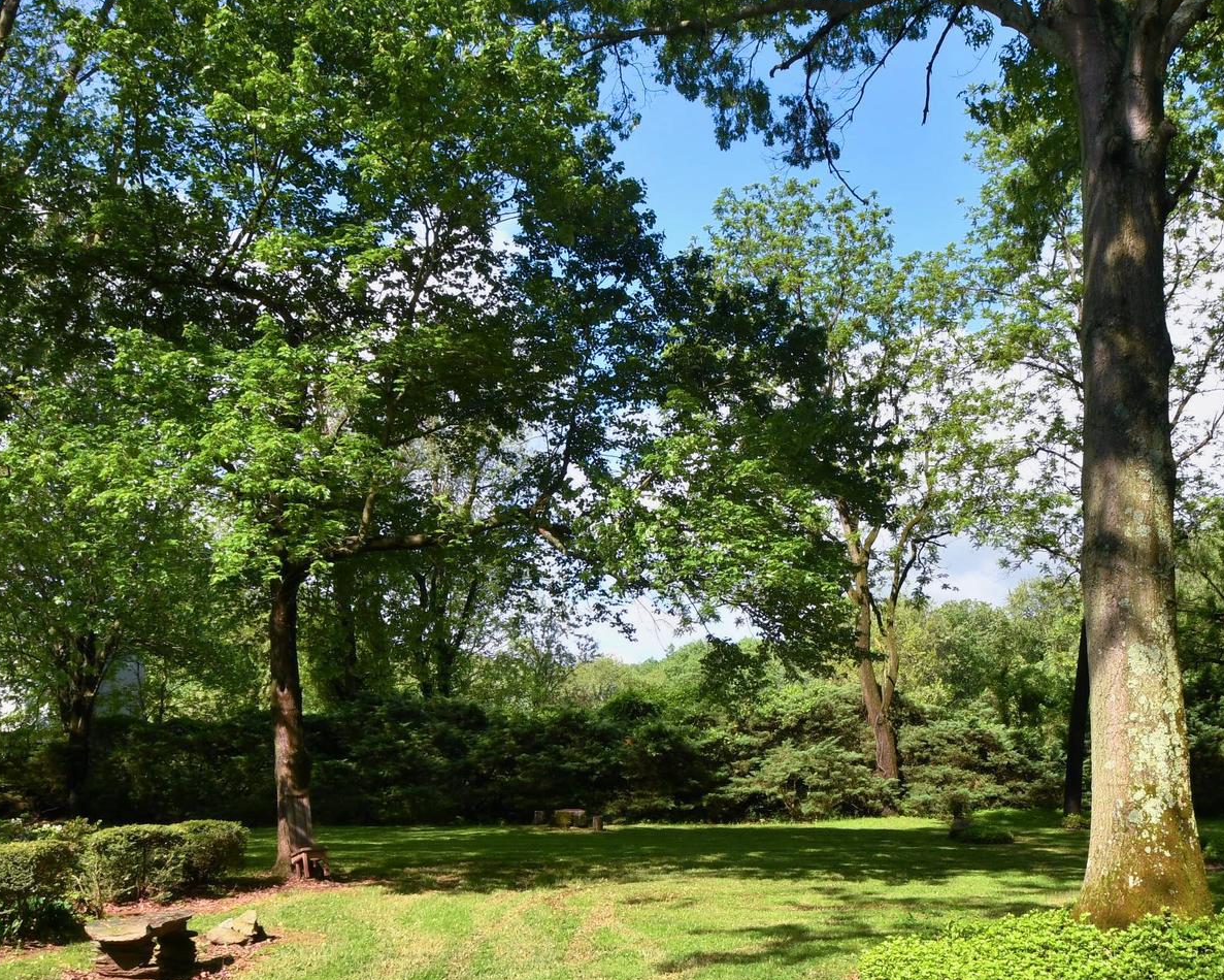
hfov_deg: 52.1
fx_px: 1232
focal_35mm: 34
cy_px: 591
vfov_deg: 43.1
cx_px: 783
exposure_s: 1/200
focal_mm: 14
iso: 400
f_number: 16
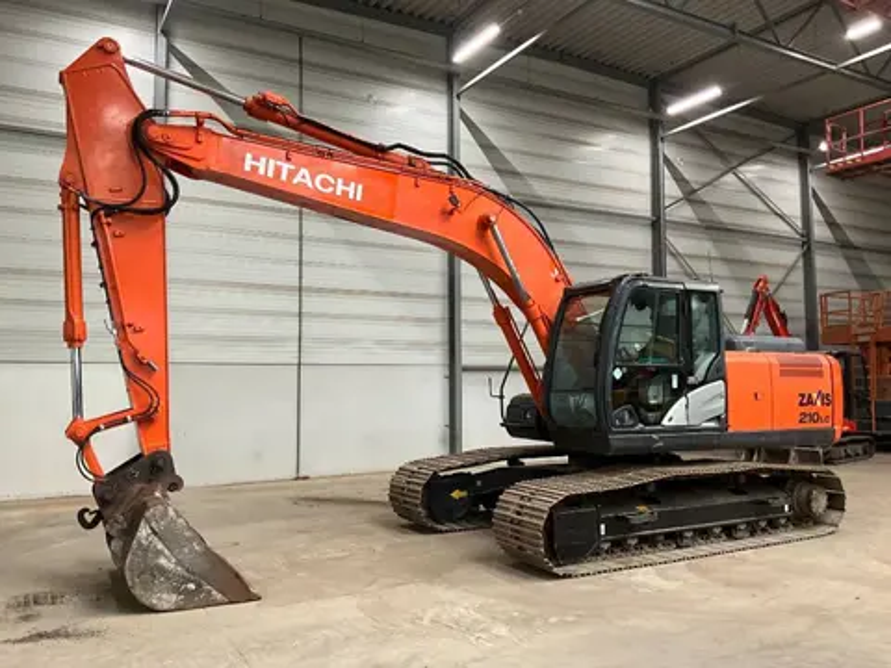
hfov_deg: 61.7
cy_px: 334
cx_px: 446
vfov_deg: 48.2
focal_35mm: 29
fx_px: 746
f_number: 1.8
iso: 125
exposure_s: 1/60
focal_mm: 3
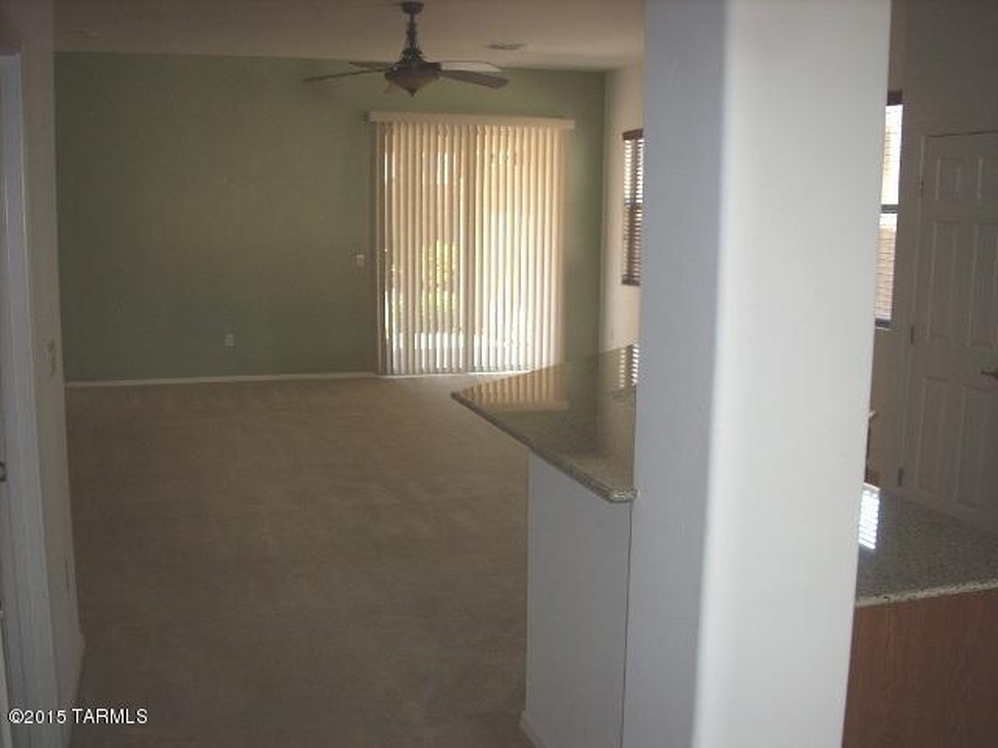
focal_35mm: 37
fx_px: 1067
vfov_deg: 38.7
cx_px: 499
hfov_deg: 50.1
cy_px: 374
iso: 64
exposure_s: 1/30
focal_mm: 6.2
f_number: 2.8
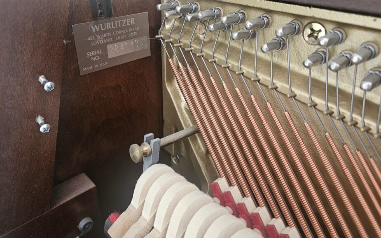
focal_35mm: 27
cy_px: 85
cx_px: 178
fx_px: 280
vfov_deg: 45.5
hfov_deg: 68.3
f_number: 1.7
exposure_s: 1/60
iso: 640
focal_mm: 6.3
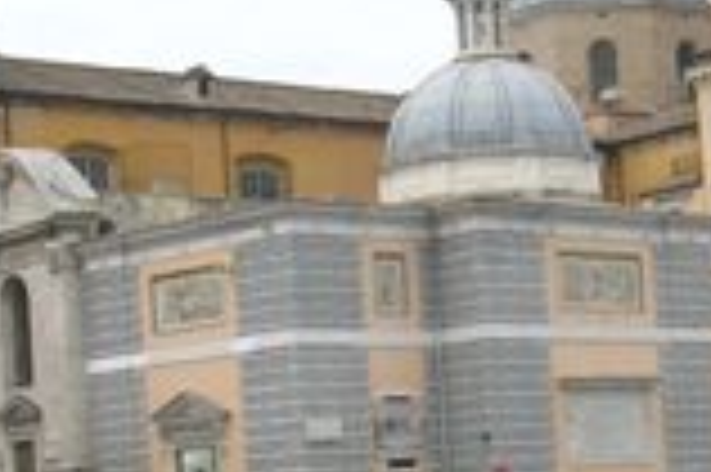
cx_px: 585
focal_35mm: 112
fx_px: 2210
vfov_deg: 12.0
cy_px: 517
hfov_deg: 18.1
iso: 50
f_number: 2.8
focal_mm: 5.8
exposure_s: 1/381
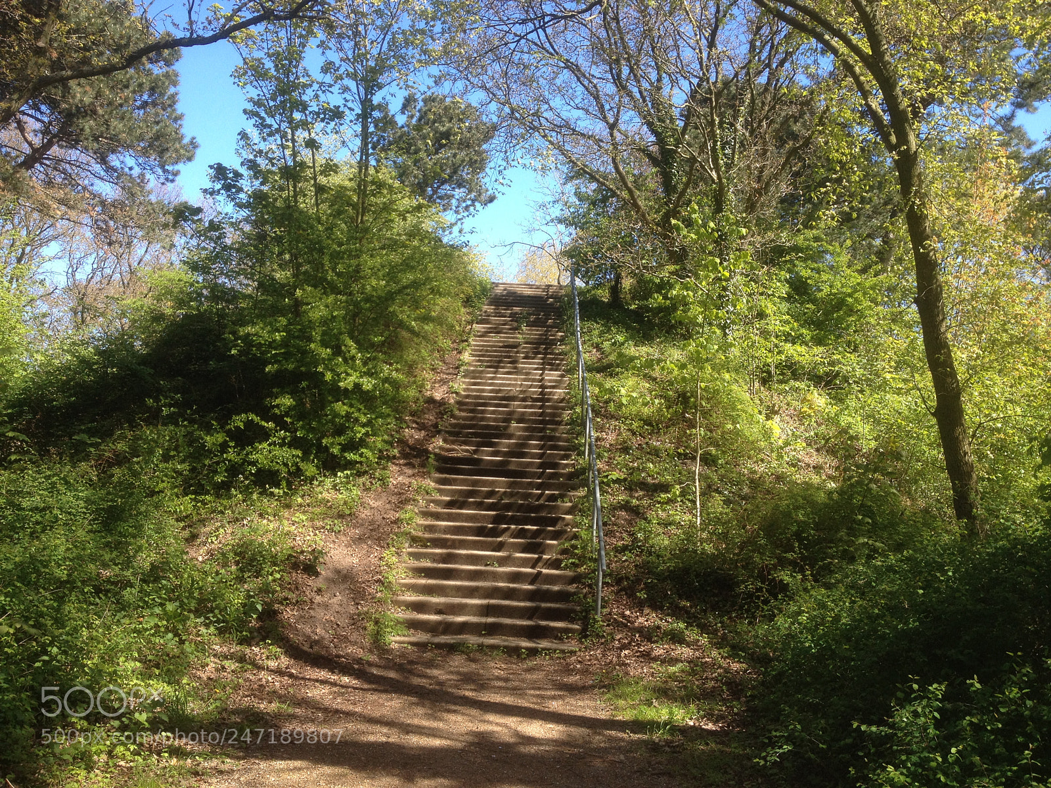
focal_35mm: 35
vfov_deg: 40.7
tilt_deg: +8.1
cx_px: 526
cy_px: 394
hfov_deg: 52.6
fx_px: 1063
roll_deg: -3.0
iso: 50
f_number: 2.4
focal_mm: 4.28
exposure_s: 1/424
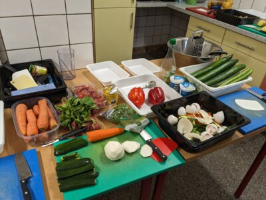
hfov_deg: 65.3
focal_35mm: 27
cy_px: 100
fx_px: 207
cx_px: 133
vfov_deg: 51.4
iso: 61
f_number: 1.73
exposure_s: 1/50
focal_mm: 4.38
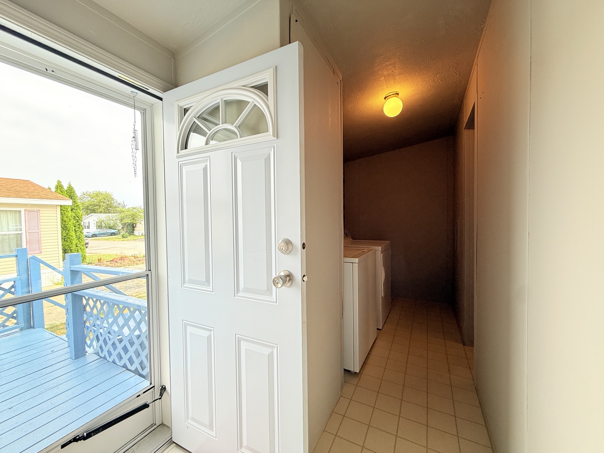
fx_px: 244
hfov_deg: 102.1
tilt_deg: -1.6
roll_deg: +1.0
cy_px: 226
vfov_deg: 85.7
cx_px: 302
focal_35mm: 14
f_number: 2.2
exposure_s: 1/119
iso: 50
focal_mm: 2.22
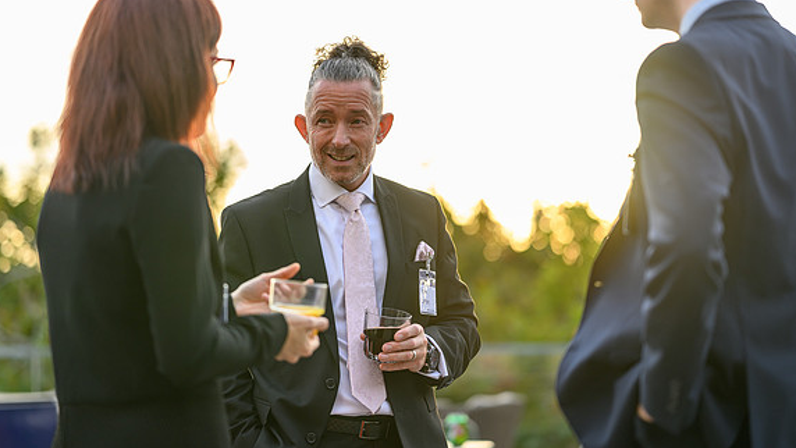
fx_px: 1921
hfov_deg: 23.4
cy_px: 187
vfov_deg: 13.3
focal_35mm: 91
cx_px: 397
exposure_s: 1/500
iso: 200
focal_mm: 85
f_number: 1.8
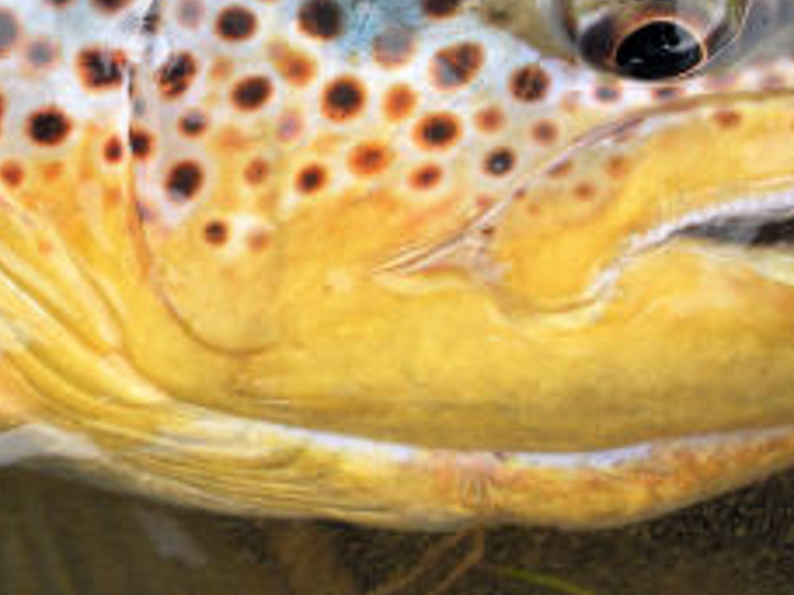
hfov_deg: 24.7
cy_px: 103
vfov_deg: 18.5
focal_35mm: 79
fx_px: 1812
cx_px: 380
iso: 80
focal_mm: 6.3
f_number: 3.5
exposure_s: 1/56
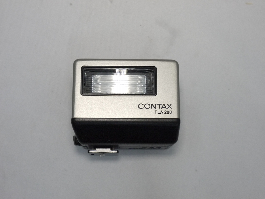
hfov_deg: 34.3
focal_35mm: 56
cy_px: 100
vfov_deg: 26.1
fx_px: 429
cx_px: 132
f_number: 9
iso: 800
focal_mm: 28
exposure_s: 1/80
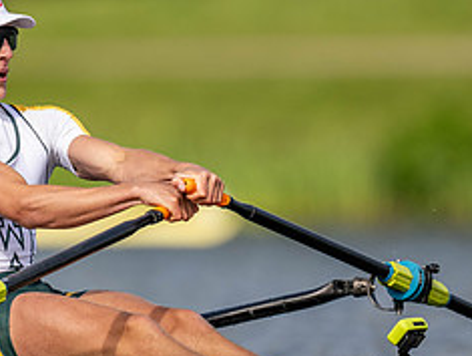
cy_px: 178
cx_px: 112
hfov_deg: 1.4
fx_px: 19419
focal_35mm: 1422
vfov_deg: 1.0
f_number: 4
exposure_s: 1/2500
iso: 280
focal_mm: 600
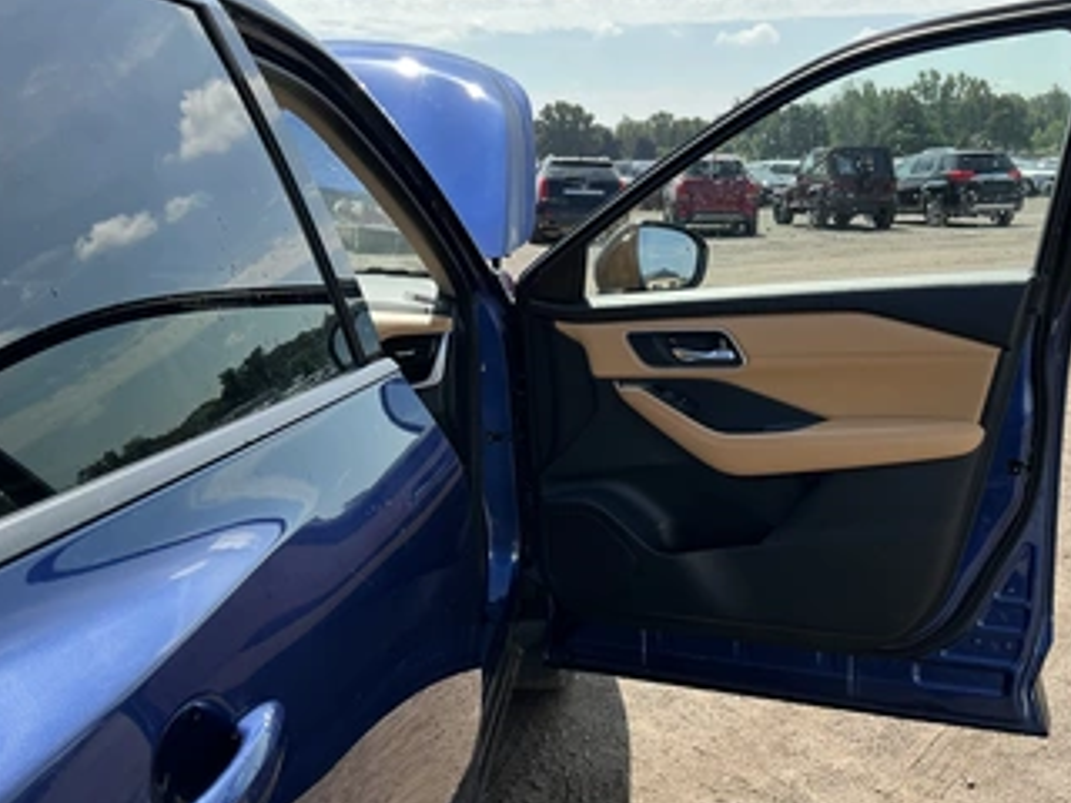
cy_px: 378
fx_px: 1083
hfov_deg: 52.6
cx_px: 525
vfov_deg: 40.7
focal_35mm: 35
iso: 25
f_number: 1.8
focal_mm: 3
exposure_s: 1/978
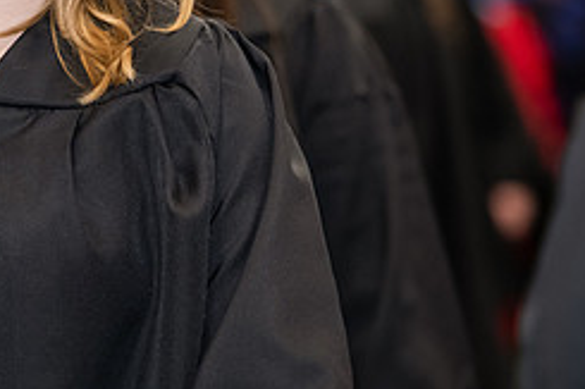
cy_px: -61
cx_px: 69
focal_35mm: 320
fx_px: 5196
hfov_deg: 6.4
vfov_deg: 4.3
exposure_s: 1/200
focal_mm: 135
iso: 2000
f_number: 3.2
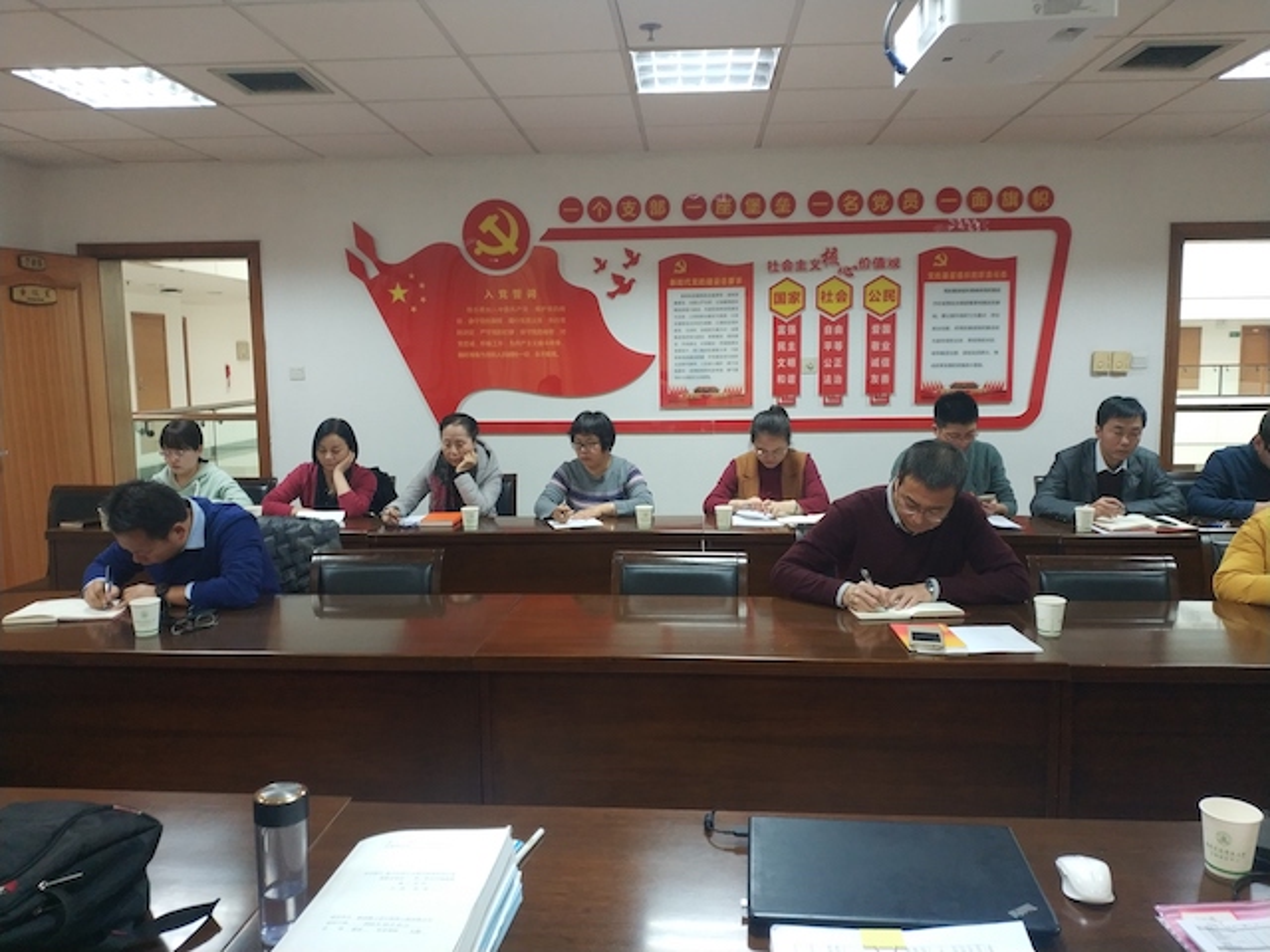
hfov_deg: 56.8
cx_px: 635
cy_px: 476
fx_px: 1174
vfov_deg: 44.2
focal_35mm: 32
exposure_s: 1/25
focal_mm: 4.5
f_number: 2
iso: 340
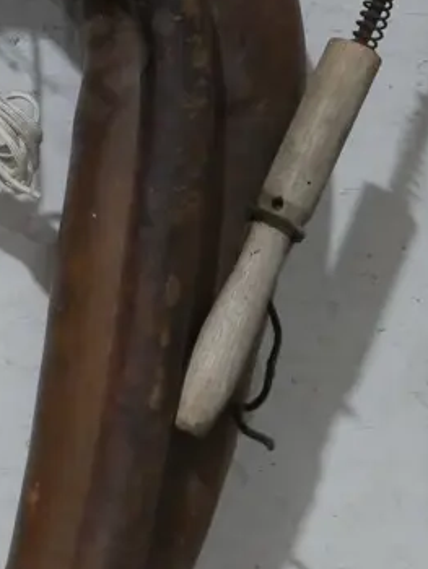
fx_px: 1926
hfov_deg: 12.3
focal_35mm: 117
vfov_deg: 16.8
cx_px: -135
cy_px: 376
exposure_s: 1/60
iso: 3200
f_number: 7.1
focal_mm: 20
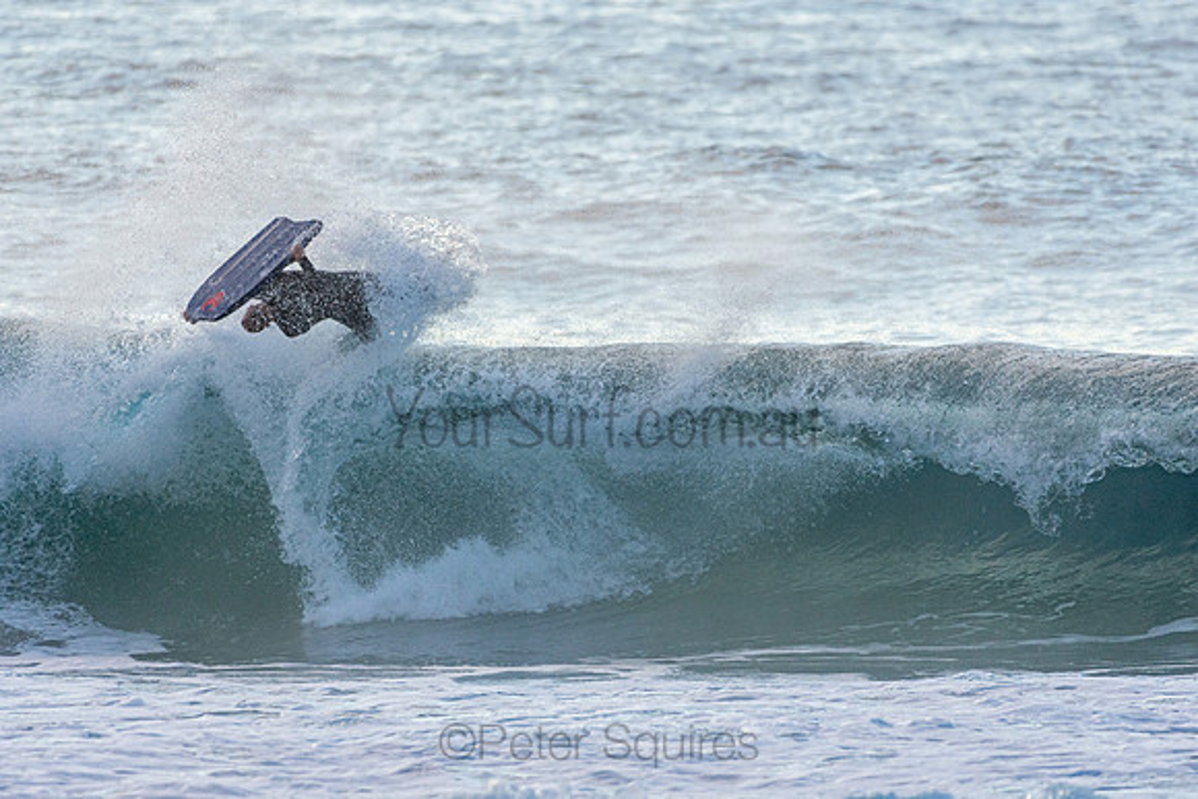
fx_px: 23964
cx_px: 599
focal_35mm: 720
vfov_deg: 1.9
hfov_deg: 2.9
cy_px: 400
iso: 500
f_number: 5.6
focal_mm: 480
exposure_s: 1/1000
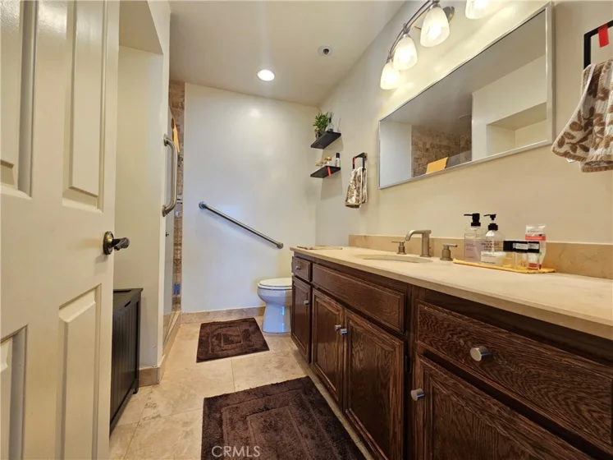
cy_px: 230
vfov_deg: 89.9
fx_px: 230
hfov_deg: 106.2
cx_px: 306
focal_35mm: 13
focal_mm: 2.2
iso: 125
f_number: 2.2
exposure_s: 1/60
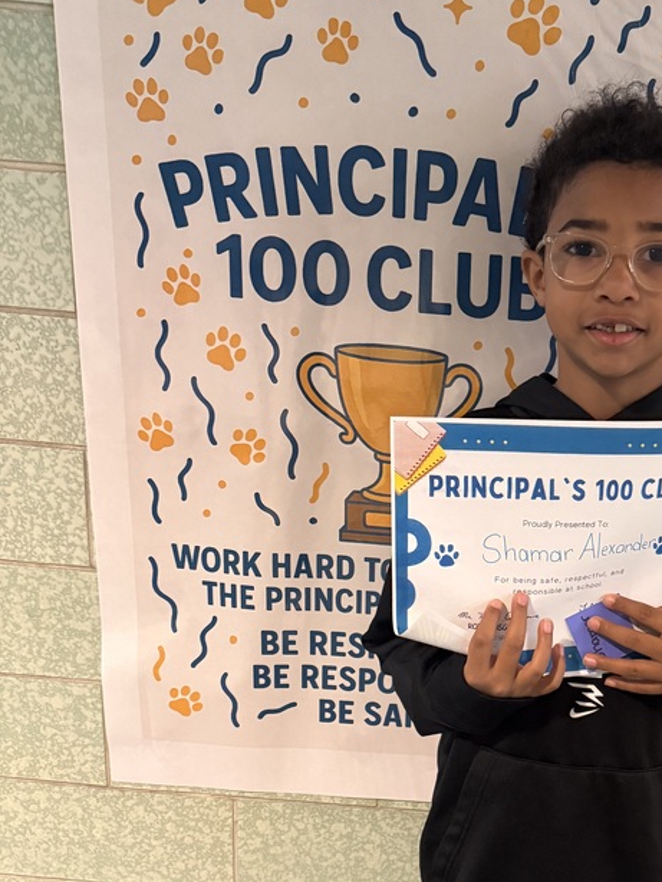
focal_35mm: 40
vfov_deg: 46.3
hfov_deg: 34.6
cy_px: 556
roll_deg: -5.7
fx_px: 1019
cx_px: 549
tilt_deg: -19.6
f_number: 1.78
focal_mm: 6.76
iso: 640
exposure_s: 1/40
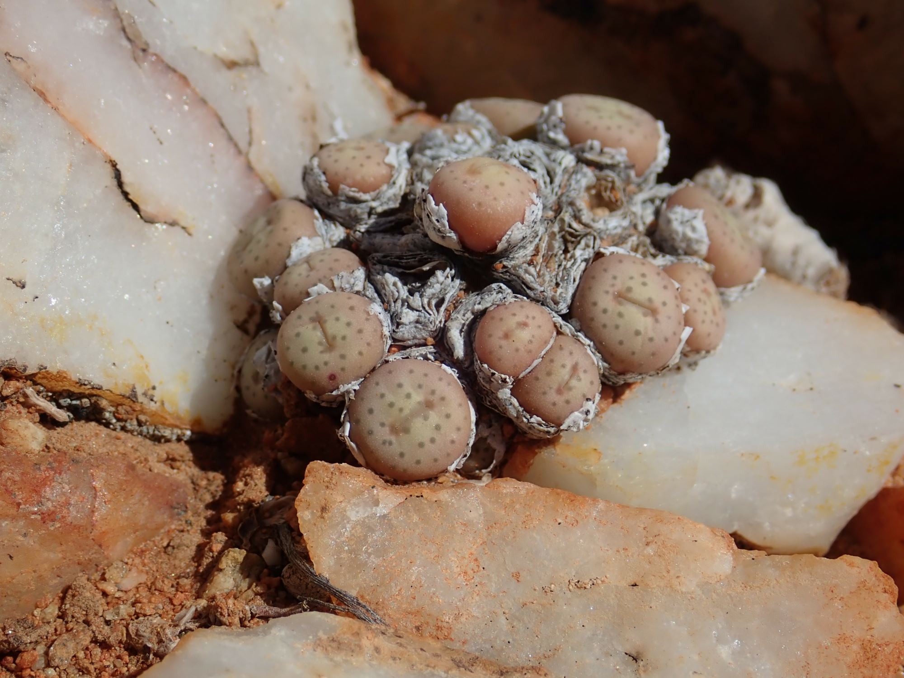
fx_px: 1933
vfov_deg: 19.9
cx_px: 452
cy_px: 339
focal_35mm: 74
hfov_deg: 26.3
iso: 100
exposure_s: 1/1000
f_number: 5.6
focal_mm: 13.47
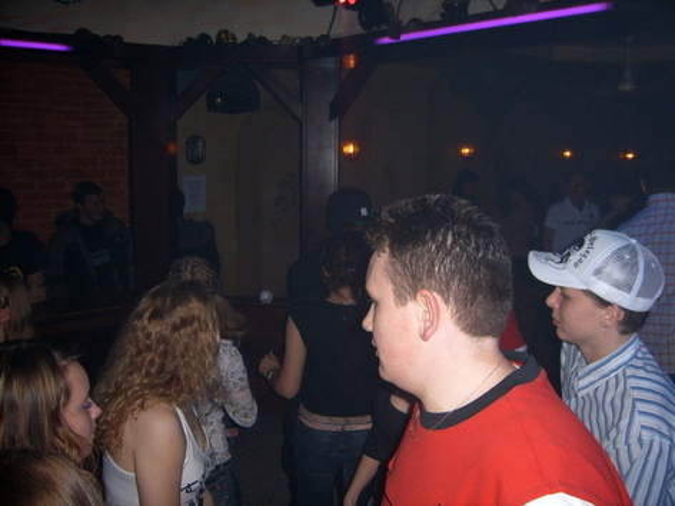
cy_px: 253
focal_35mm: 35
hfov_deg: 52.6
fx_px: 682
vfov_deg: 40.7
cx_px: 338
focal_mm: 5.8
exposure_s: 1/30
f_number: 2.8
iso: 100
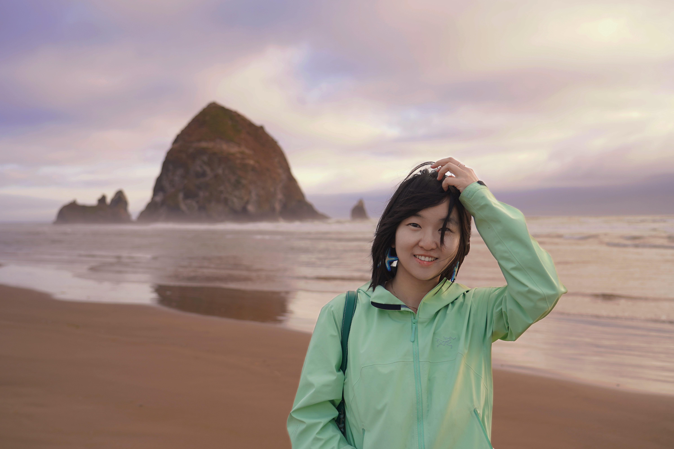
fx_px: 693
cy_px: 224
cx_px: 337
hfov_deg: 51.9
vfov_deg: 35.9
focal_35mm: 37
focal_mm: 37
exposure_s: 1/200
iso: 100
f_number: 4
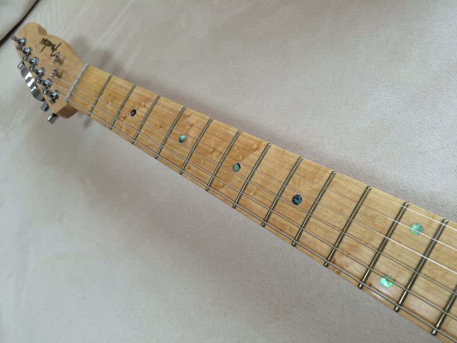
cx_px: 228
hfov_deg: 61.7
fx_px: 383
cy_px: 172
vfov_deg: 48.2
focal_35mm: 29
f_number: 2.2
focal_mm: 4.15
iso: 32
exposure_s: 1/60
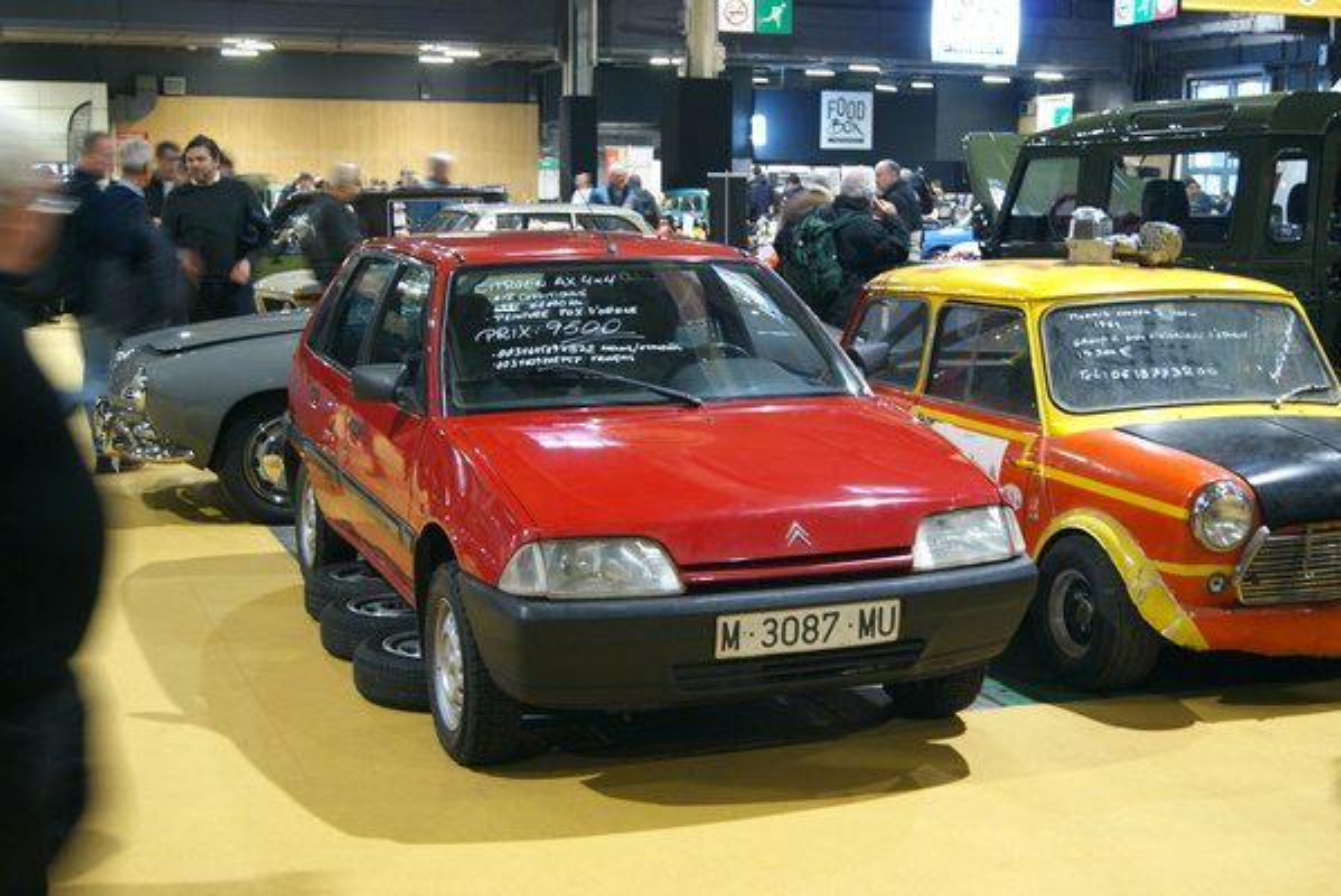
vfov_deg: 25.8
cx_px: 670
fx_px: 1956
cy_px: 448
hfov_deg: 37.8
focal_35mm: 52
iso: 400
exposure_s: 1/5
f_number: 4.5
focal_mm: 35
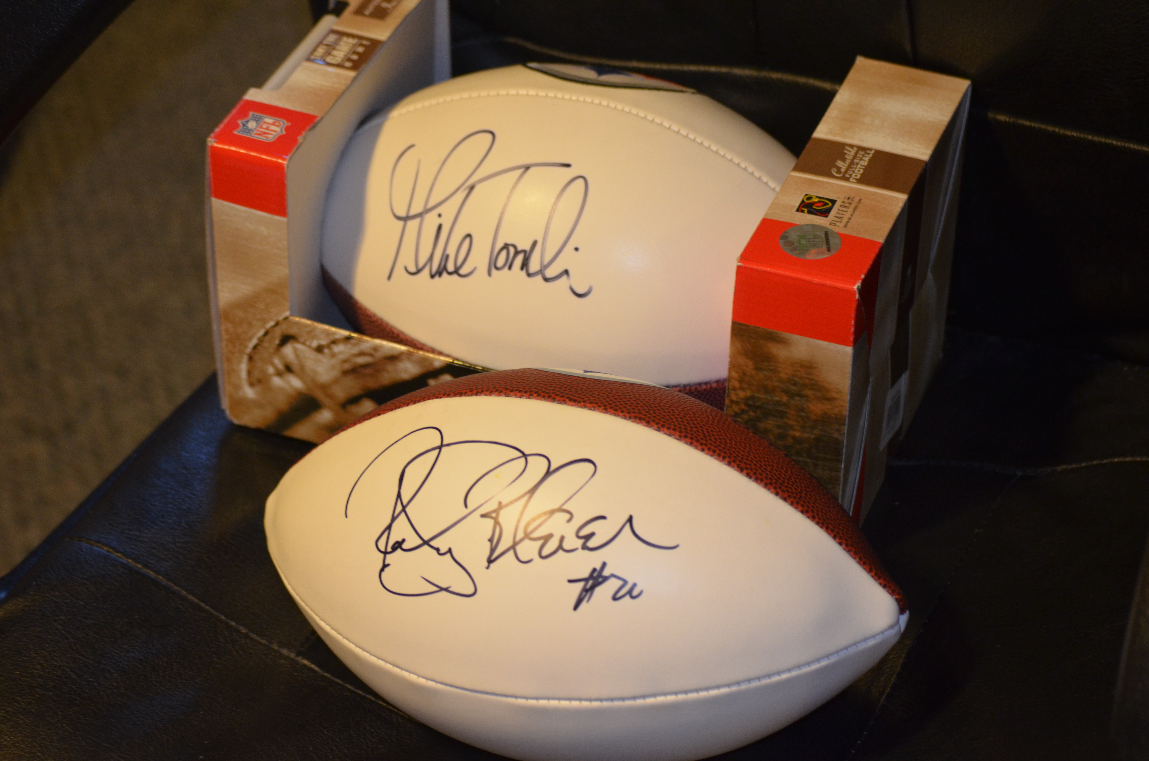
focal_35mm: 82
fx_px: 2628
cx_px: 574
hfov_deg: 24.7
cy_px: 380
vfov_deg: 16.5
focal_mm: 55
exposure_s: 1/60
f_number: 4
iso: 1100
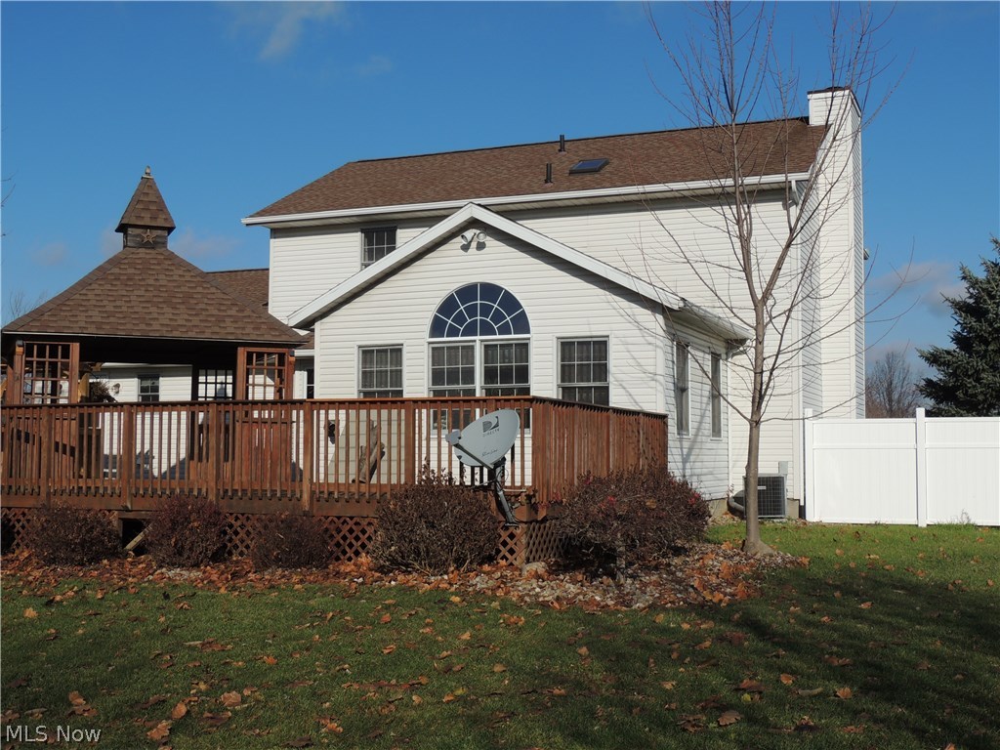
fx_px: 1242
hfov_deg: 43.9
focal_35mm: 43
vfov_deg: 33.6
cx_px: 500
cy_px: 375
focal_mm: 7.6
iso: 100
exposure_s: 1/1600
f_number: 4.3
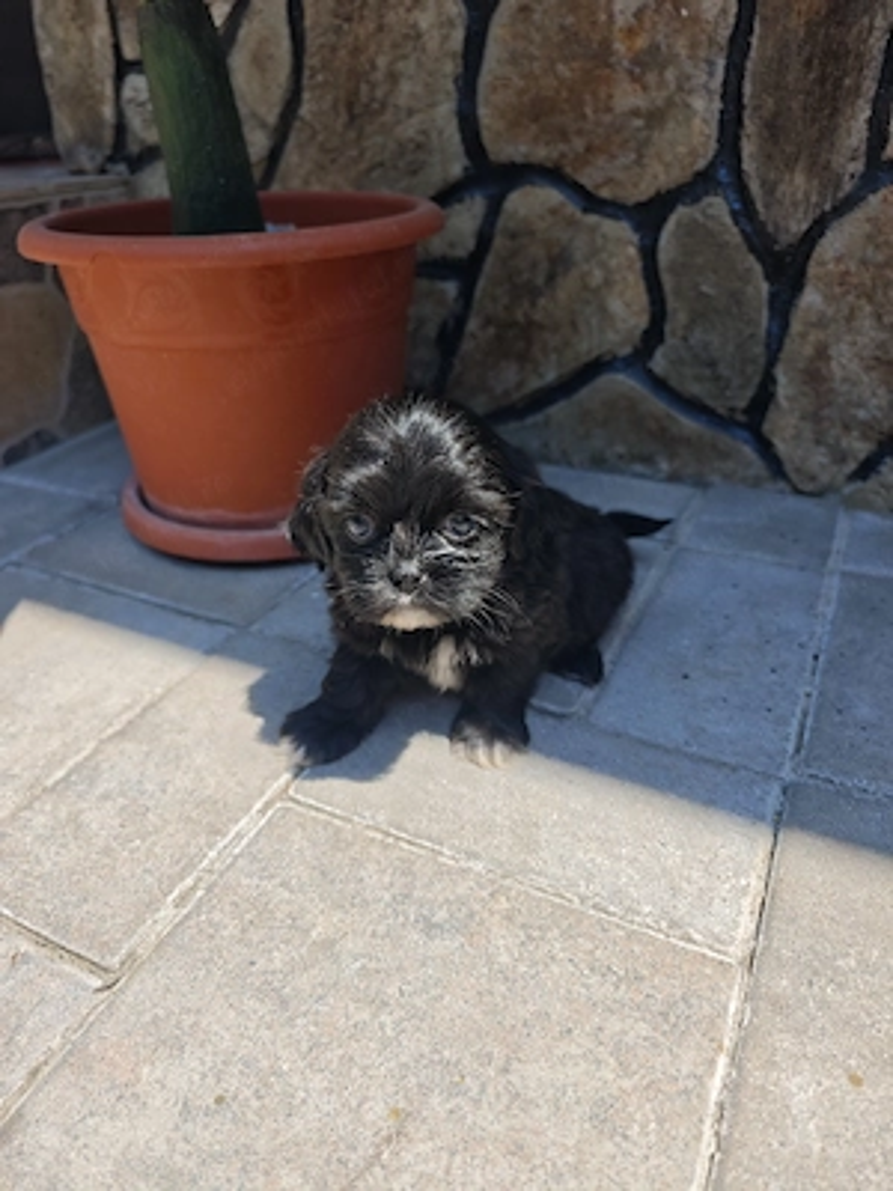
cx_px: 446
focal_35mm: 23
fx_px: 791
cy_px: 596
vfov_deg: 73.9
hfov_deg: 58.9
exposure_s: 1/1839
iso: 80
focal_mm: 8.72
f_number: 2
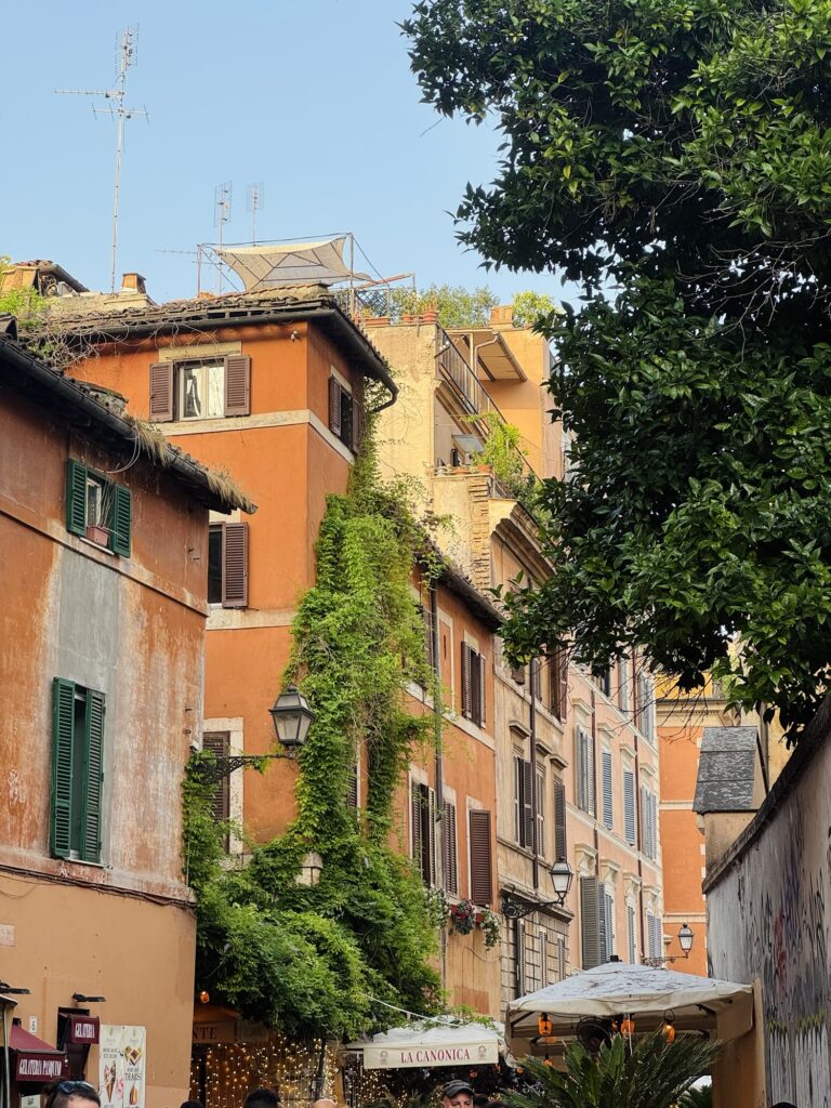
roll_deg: +0.8
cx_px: 416
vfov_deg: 25.3
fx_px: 2465
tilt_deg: +12.3
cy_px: 554
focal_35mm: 77
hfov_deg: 19.1
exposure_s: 1/99
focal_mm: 9
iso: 25
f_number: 2.8
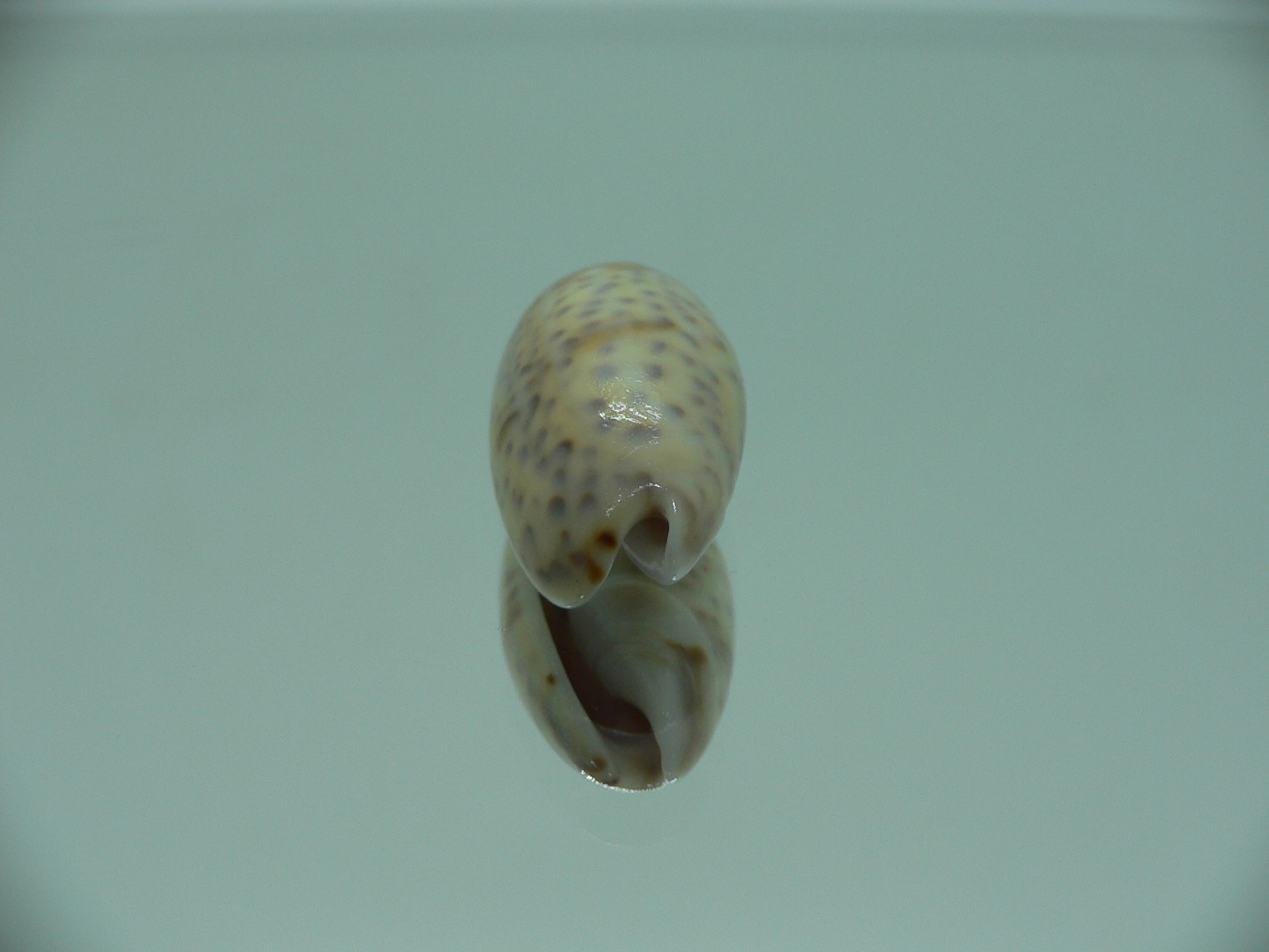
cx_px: 634
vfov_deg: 40.7
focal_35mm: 35
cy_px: 476
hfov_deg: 52.6
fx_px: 1283
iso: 80
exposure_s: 1/80
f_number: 2.8
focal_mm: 4.6
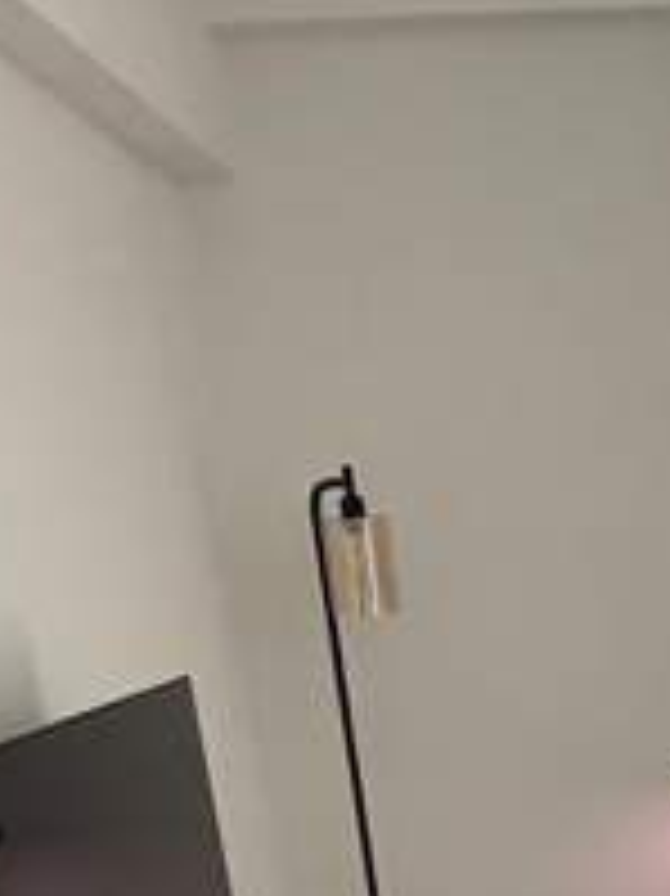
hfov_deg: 18.2
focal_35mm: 75
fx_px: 1938
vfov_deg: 23.1
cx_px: 881
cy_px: 1162
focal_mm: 2.22
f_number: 2.2
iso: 80
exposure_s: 1/121
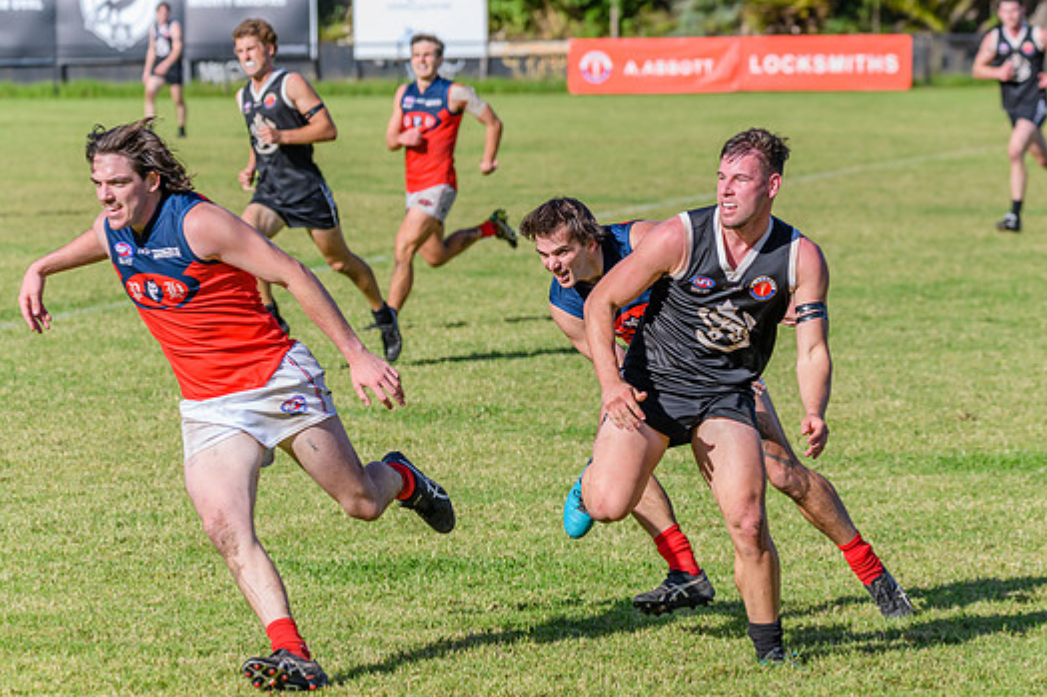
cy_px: 346
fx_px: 7036
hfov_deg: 8.5
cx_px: 588
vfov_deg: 5.7
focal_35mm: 242
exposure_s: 1/2000
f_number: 8
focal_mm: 200
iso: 800
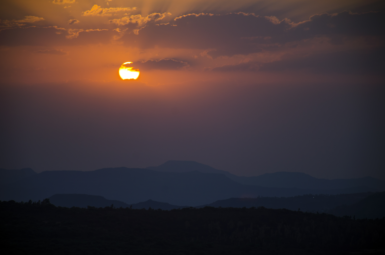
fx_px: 2241
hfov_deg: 9.8
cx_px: 192
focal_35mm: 210
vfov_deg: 6.5
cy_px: 128
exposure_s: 1/250
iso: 125
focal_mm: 140
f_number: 5.6
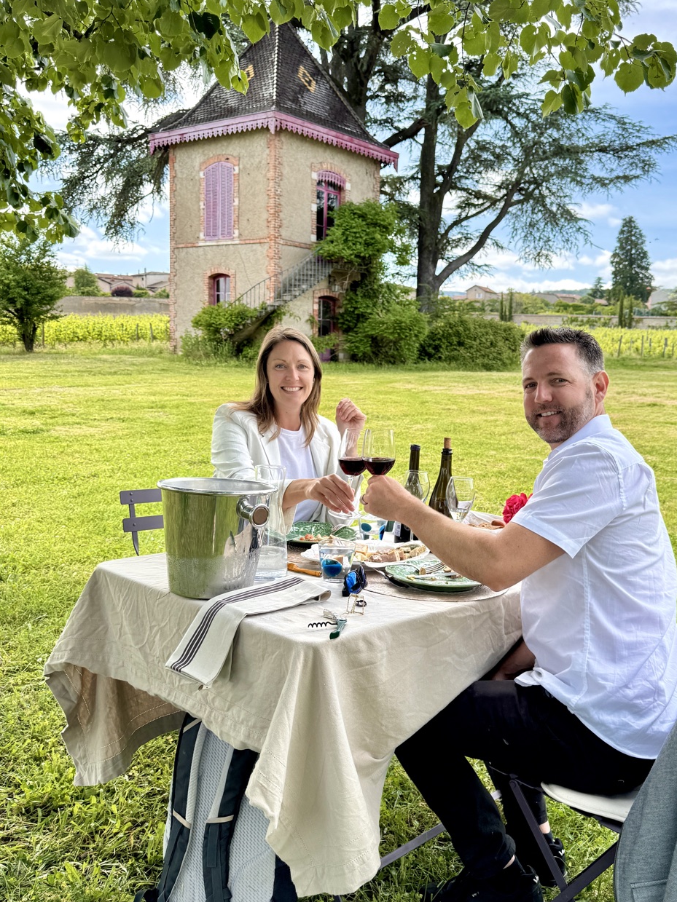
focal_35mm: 31
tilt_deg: -6.0
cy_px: 448
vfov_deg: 58.4
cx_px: 426
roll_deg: -2.3
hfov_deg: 45.0
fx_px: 809
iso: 80
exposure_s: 1/1151
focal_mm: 6.76
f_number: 1.78
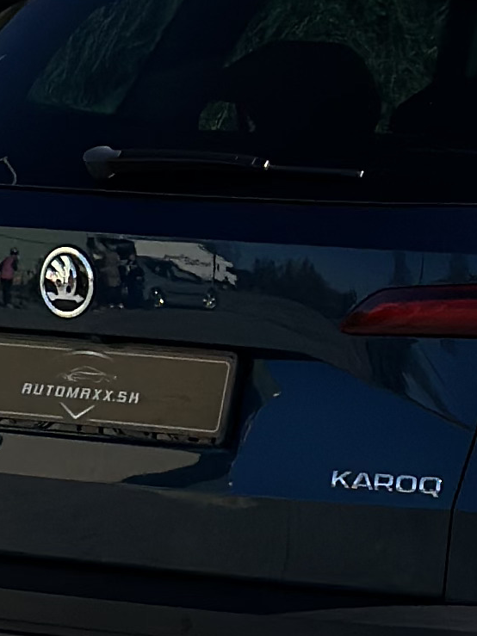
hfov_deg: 5.6
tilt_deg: -2.2
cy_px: -8
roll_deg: -2.2
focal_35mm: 262
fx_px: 4815
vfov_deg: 7.5
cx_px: 830
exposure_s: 1/5556
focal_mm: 6.86
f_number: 1.78
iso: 100
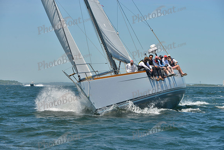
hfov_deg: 16.8
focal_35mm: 122
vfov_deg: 11.2
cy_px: 75
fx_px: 759
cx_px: 112
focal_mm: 122
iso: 280
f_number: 9
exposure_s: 1/1250
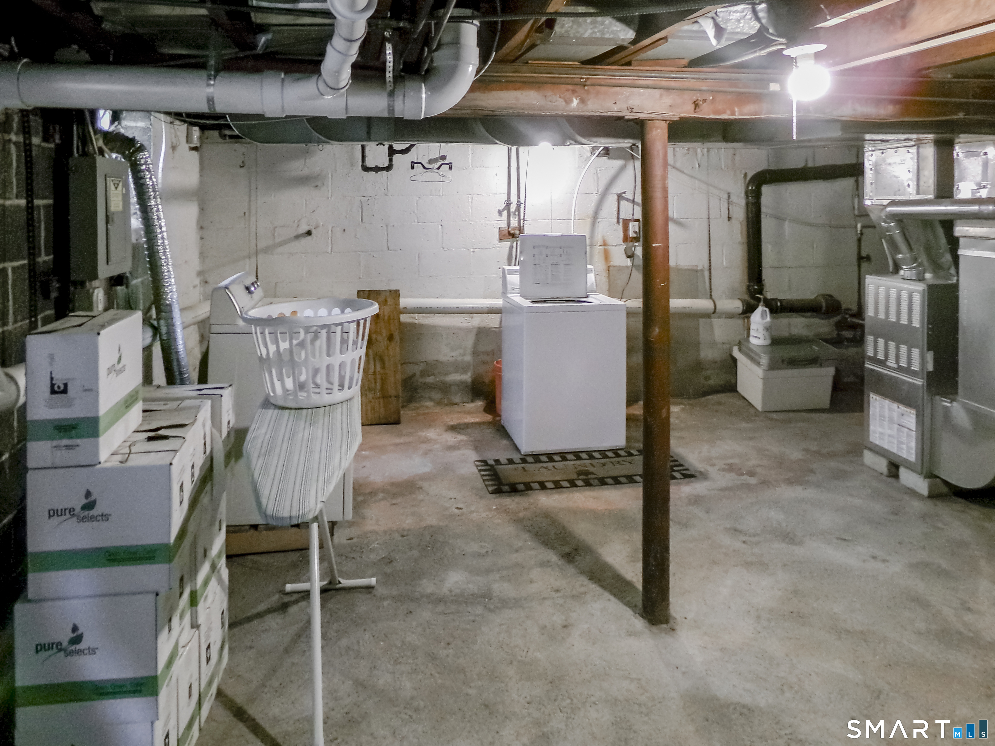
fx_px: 690
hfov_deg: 71.6
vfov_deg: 56.8
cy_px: 373
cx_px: 498
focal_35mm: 24
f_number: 3.7
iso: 472
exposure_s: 1/17
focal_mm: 4.3
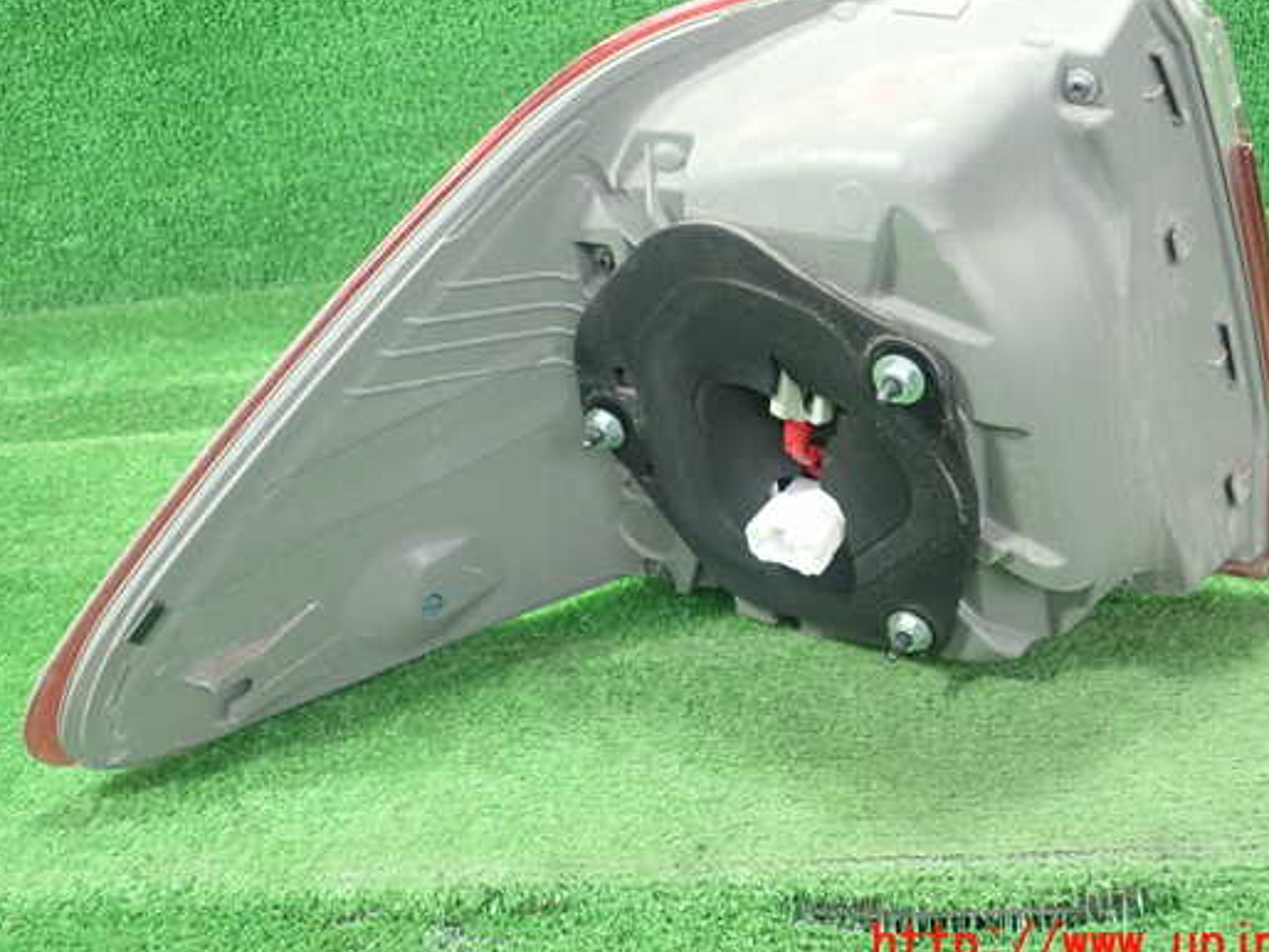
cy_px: 422
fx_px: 1284
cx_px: 689
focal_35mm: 35
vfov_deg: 40.7
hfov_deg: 52.5
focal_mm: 5.5
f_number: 2.3
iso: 800
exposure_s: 1/100
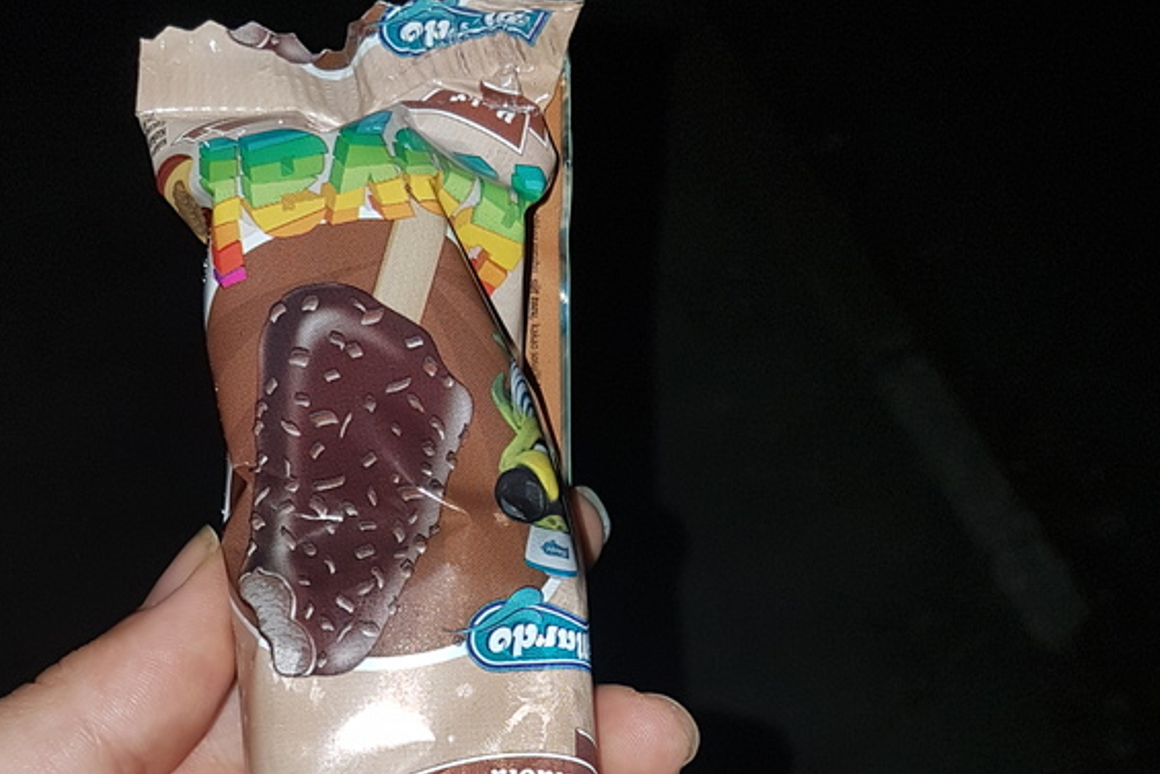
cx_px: 482
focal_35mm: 44
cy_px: 762
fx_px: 1418
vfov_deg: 28.7
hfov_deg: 44.3
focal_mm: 4.2
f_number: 1.7
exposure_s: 1/141
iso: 40
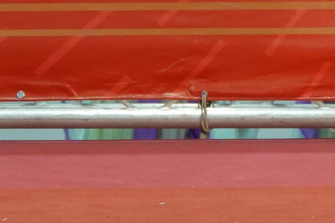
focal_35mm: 615
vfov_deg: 2.2
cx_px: 904
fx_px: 5725
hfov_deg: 3.3
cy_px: -300
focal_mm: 34.68
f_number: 3.5
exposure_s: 1/100
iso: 400
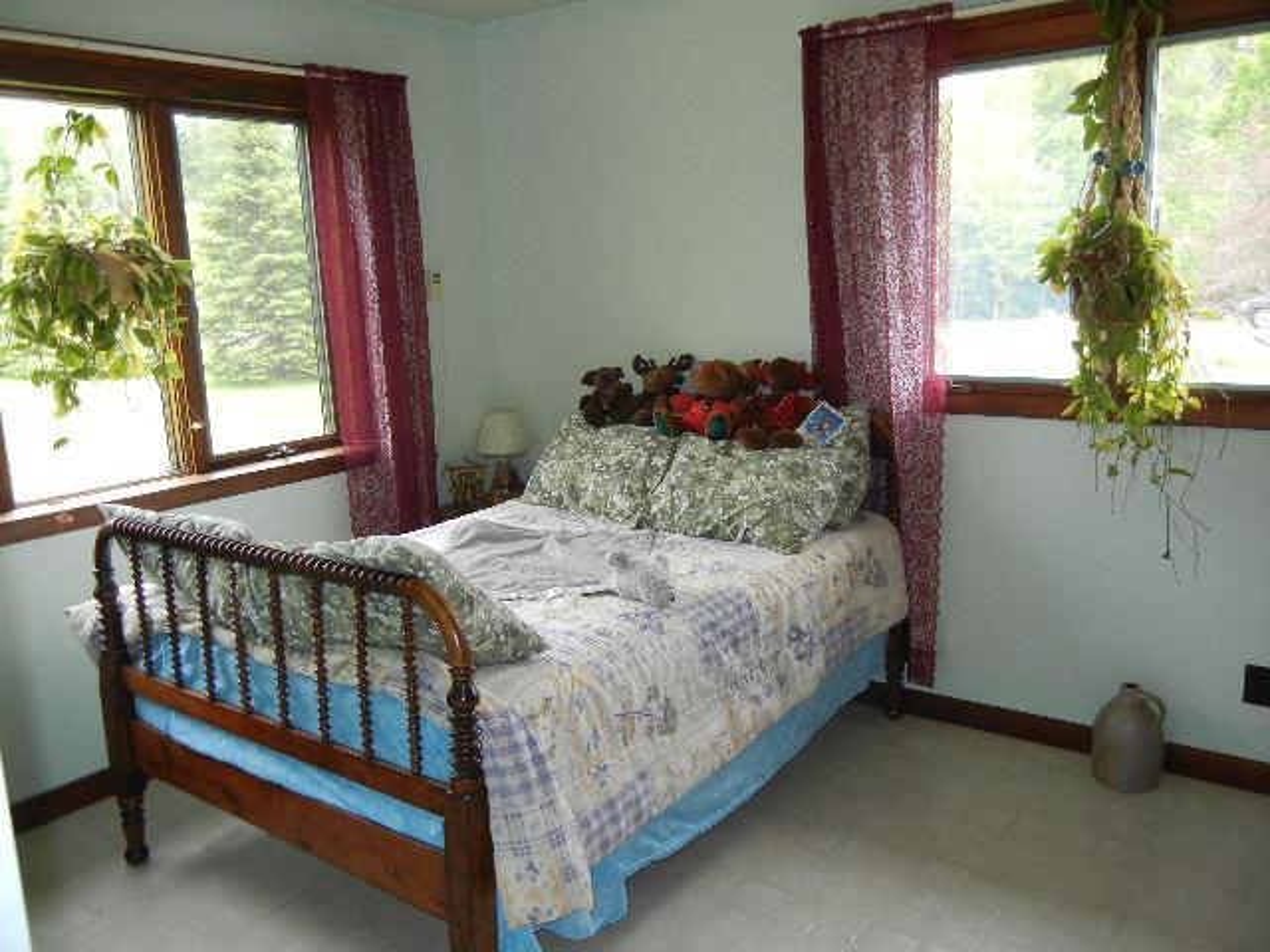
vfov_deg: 46.8
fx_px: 1101
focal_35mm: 30
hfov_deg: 60.0
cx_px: 635
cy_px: 476
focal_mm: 5.4
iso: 160
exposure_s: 1/40.8
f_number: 3.5
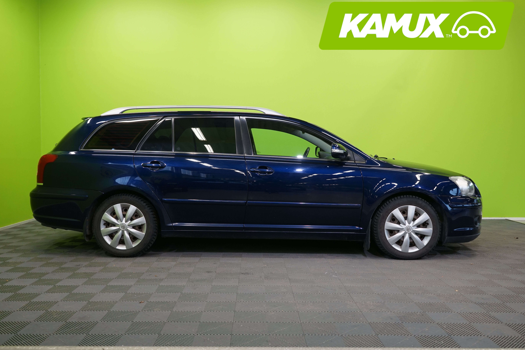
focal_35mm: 33
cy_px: 170
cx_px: 249
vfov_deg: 40.0
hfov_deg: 57.2
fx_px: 481
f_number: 6.3
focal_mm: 31
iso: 640
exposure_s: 1/30
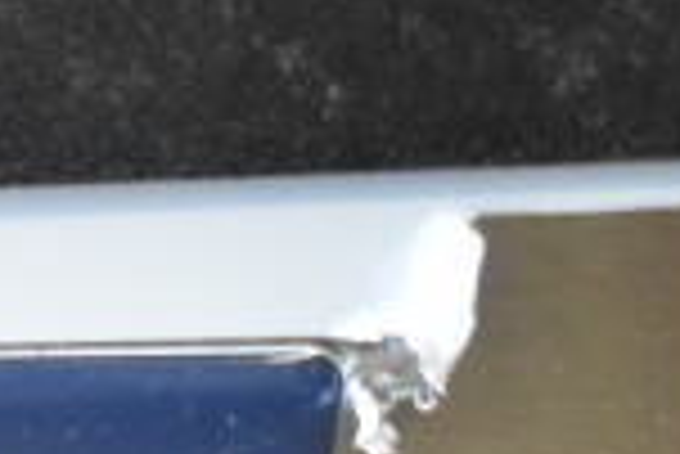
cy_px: 712
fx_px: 3441
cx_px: -621
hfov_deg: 10.5
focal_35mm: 182
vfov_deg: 7.4
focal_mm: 30
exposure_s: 1/50
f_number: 4.2
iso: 1800
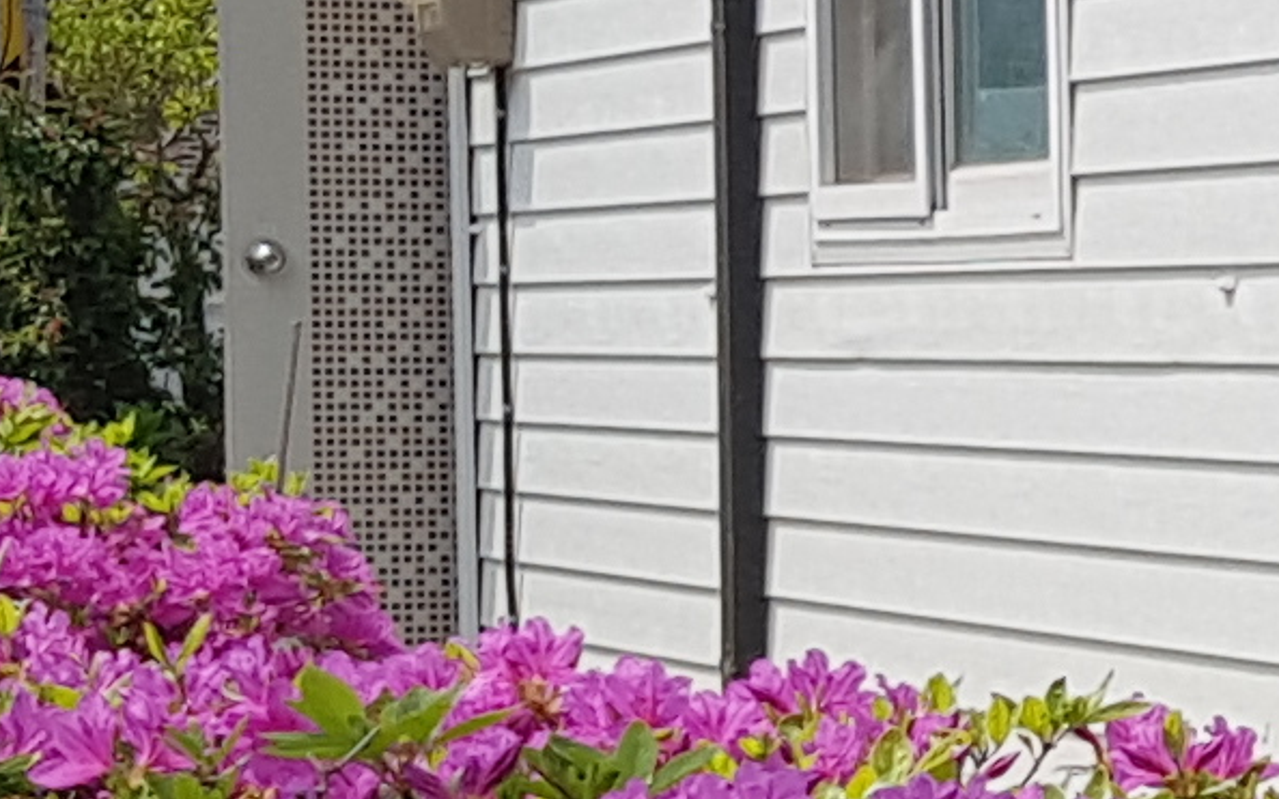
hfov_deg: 10.0
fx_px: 6517
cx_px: 2965
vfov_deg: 7.0
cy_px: 368
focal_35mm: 187
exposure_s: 1/2960
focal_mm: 4.2
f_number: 1.7
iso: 50
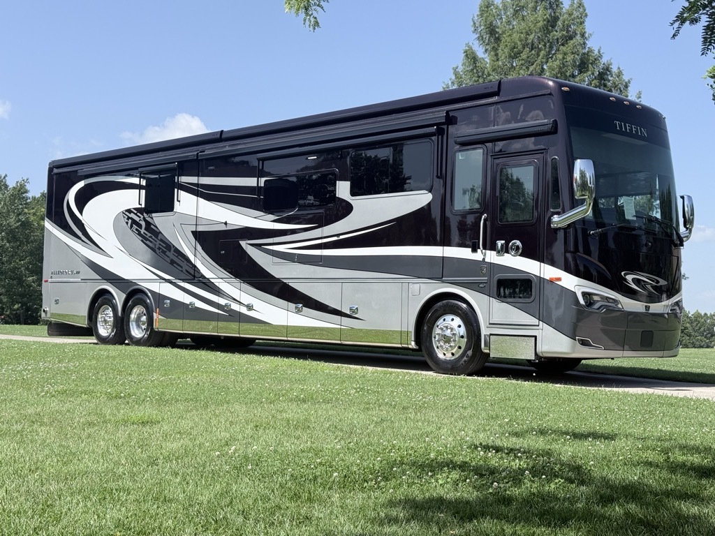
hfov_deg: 39.7
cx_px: 358
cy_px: 268
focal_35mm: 48
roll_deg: -0.3
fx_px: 991
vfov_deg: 30.3
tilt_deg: +2.8
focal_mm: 6.76
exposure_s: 1/3534
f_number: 1.78
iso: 64
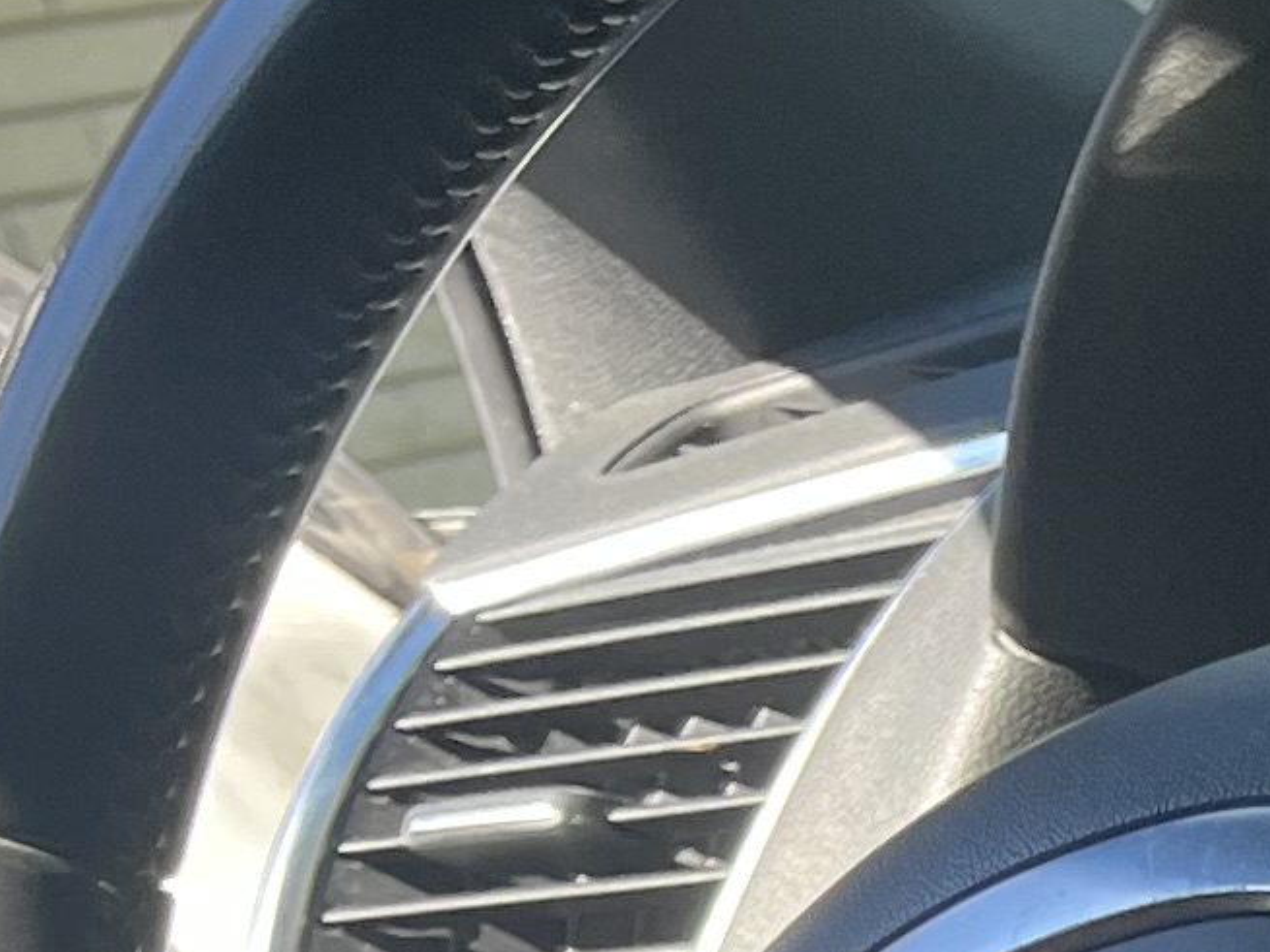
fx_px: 5869
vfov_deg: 8.5
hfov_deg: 10.9
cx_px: 2784
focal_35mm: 160
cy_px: 2222
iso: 50
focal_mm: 5.1
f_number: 1.6
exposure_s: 1/258
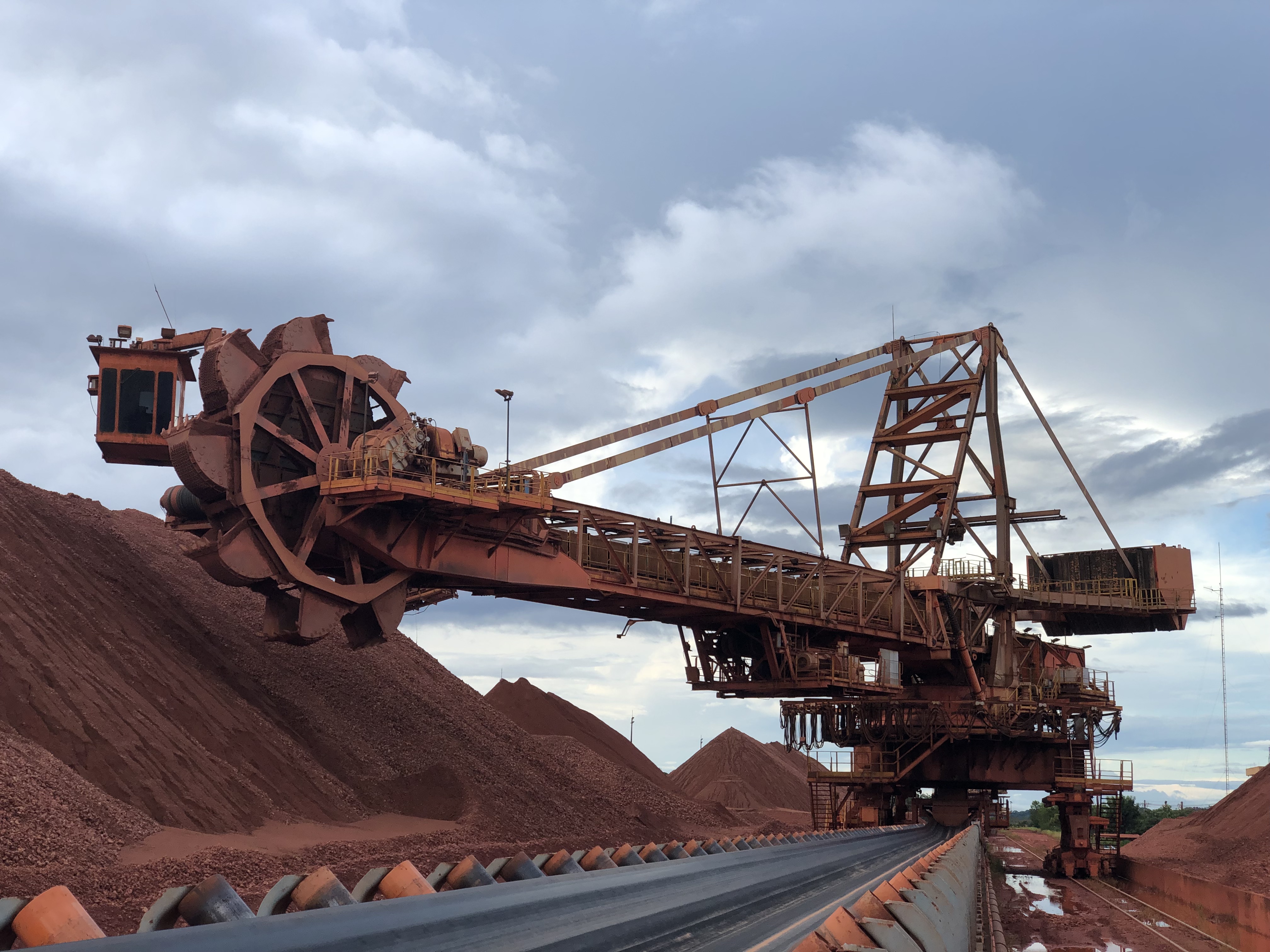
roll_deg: -0.8
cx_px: 635
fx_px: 1908
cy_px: 476
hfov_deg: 36.8
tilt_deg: +11.0
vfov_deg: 28.0
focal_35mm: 52
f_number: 2.4
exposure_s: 1/312
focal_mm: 6
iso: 16
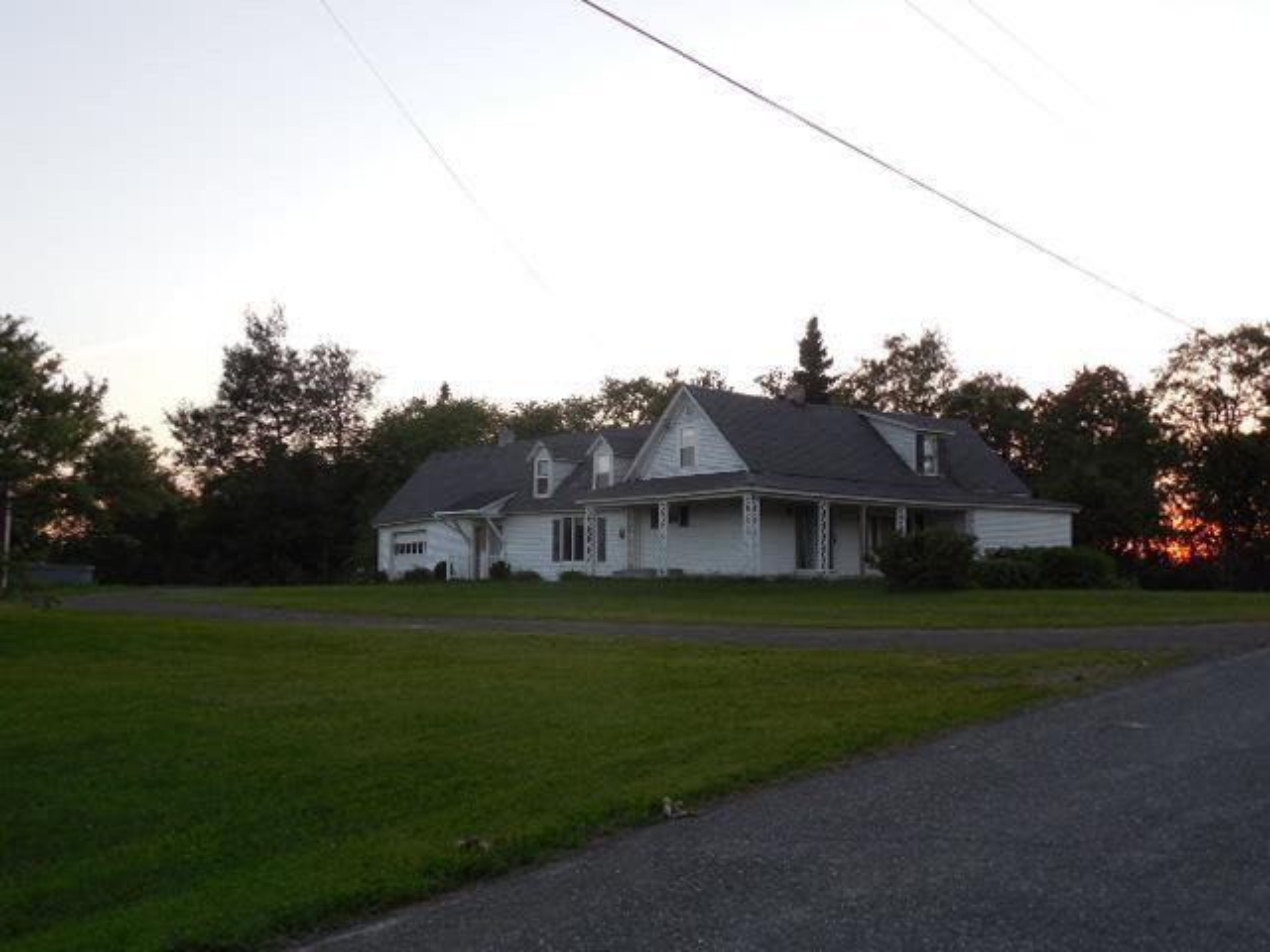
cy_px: 476
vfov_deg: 36.8
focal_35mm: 39
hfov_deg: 47.9
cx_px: 635
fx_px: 1431
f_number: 3.8
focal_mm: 7
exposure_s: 1/50
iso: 125
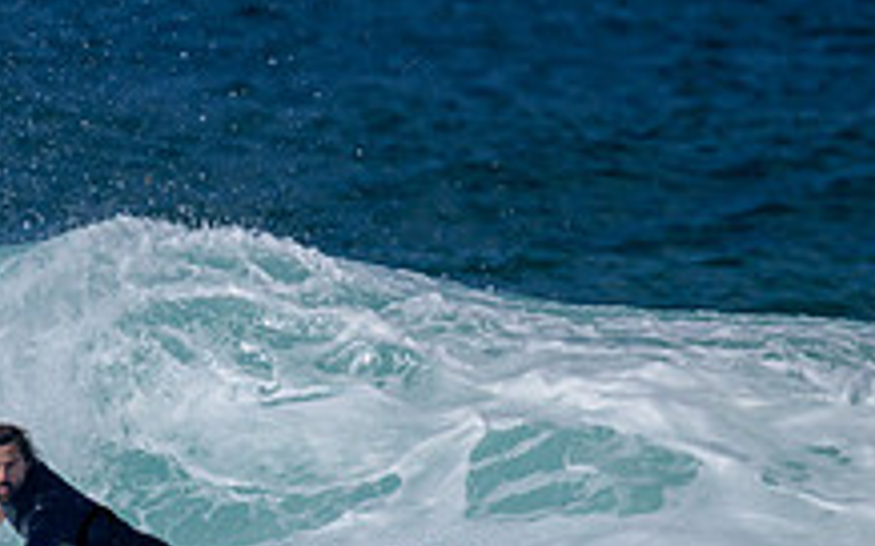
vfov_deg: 0.6
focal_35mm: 2167
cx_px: 56
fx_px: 51649
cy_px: 536
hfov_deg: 1.0
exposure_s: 1/2000
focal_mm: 800
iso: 360
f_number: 11
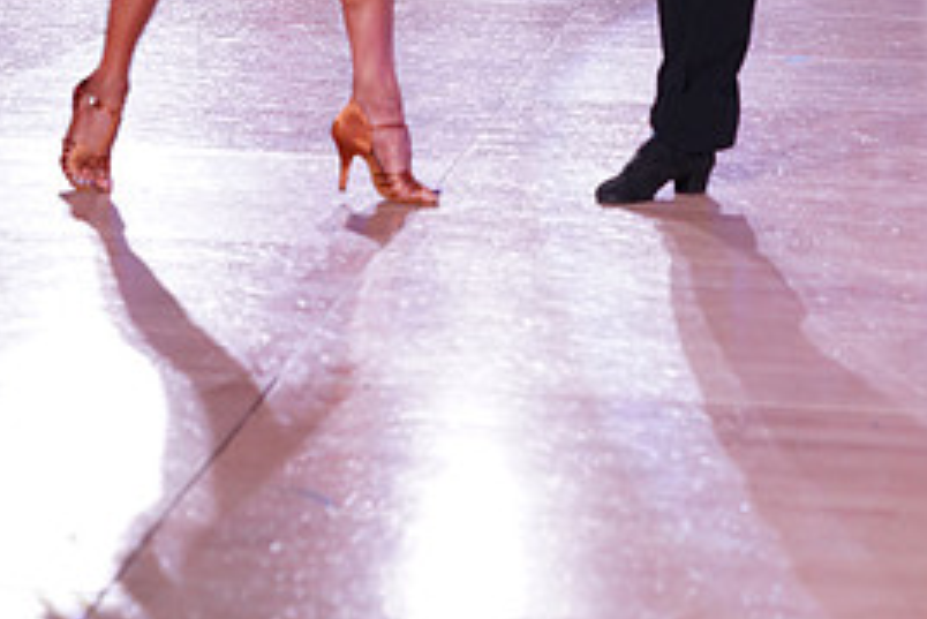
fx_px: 3401
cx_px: 524
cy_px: -284
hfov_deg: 15.5
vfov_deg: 10.1
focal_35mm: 132
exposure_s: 1/200
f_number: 5
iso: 2000
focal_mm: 61
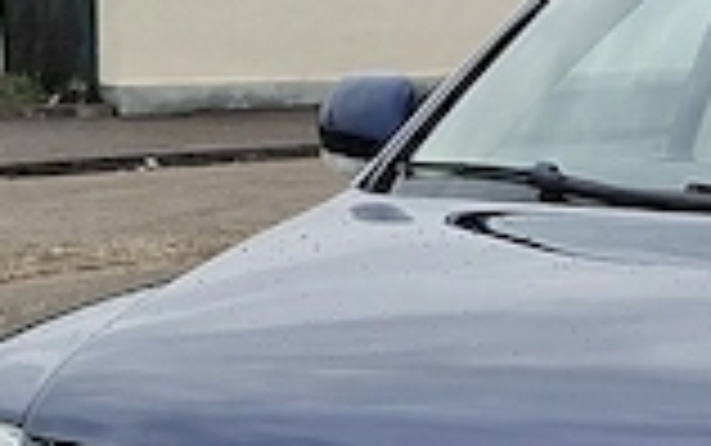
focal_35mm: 154
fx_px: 2986
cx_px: 1004
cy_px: 775
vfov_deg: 8.3
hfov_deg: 13.0
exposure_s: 1/455
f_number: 1.8
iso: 50
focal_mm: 5.54
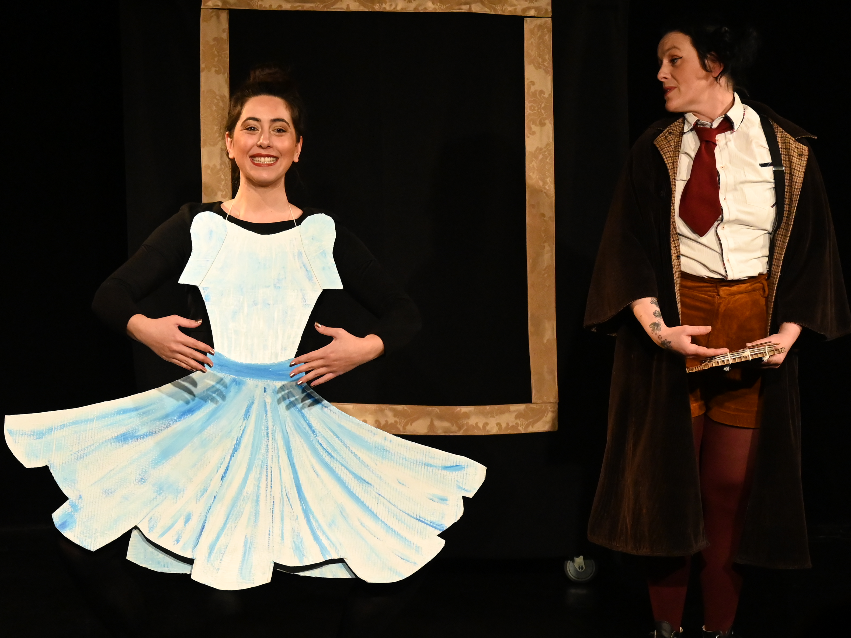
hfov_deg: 15.5
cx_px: 464
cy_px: 333
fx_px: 3122
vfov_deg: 11.7
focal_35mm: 127
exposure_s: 1/1000
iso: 5000
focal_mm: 71
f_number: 4.8
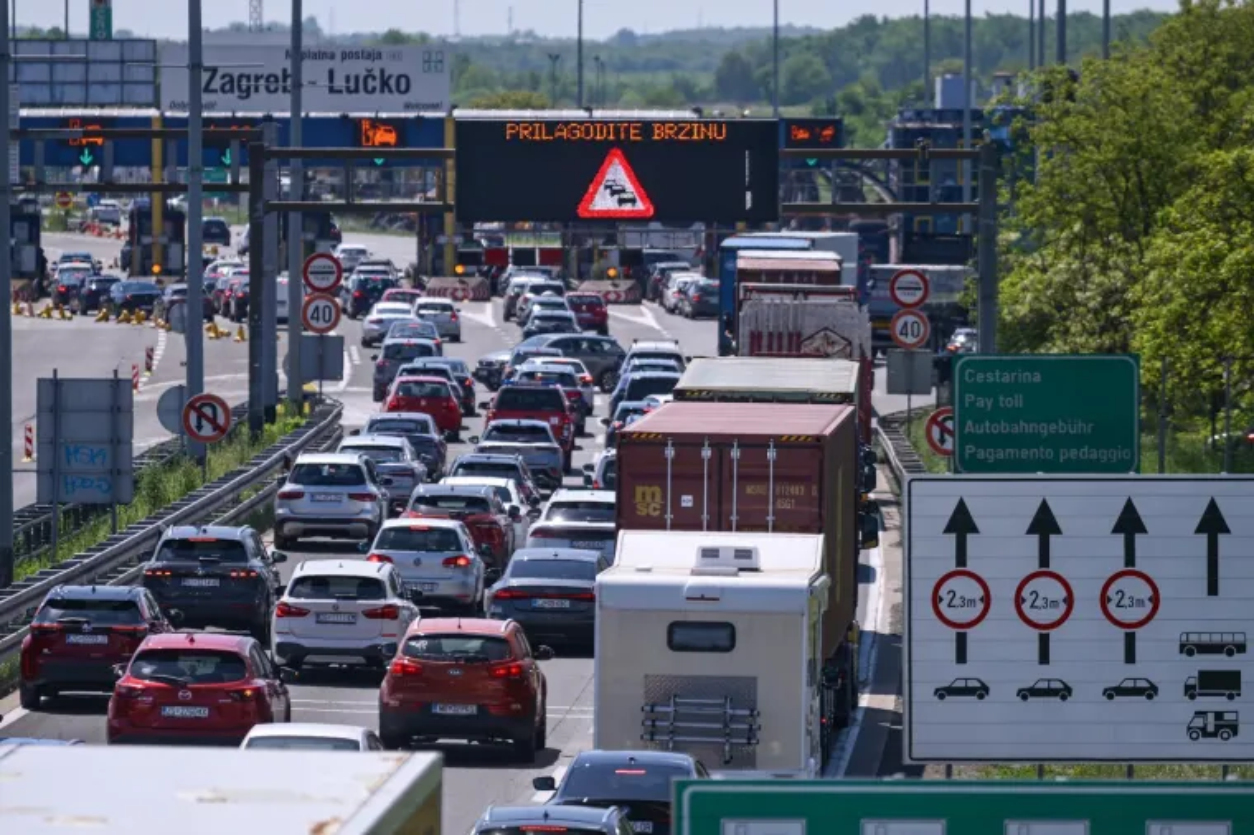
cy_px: 418
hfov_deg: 6.9
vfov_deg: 4.6
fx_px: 10445
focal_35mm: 300
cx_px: 627
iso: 64
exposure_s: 1/2000
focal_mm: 200
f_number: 2.8
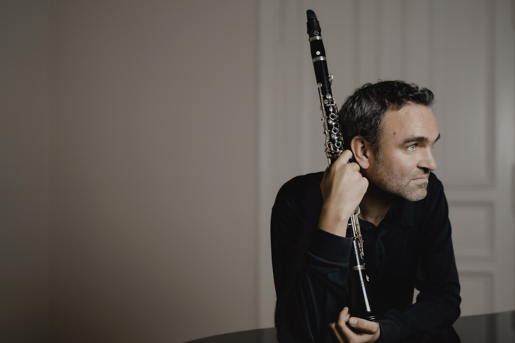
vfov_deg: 27.0
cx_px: 292
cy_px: 192
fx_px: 715
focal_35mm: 50
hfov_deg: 39.5
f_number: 1.4
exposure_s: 1/200
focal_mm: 40
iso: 100
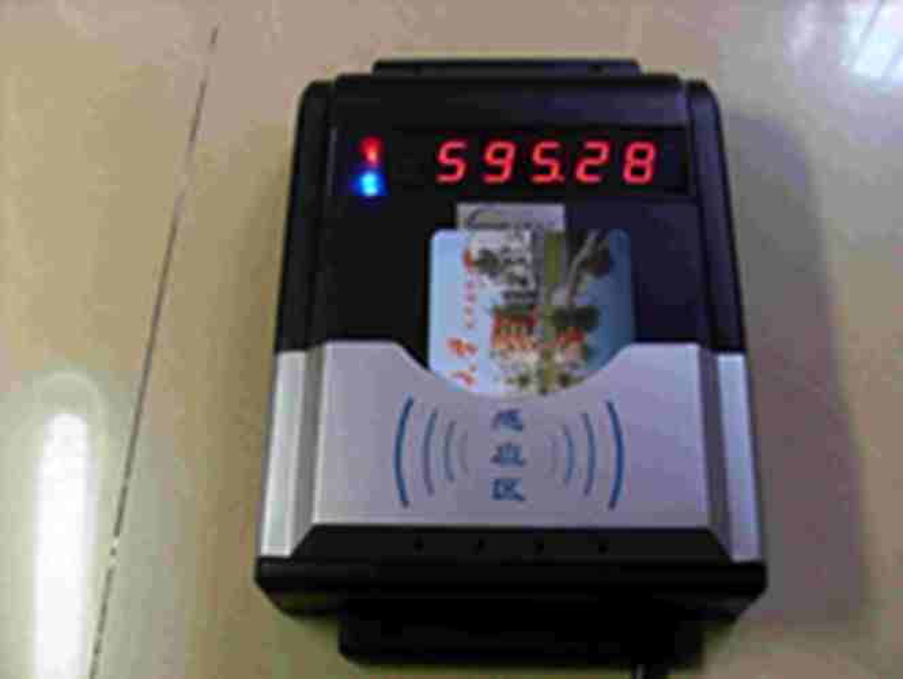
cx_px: 452
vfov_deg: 37.8
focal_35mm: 38
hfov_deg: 48.9
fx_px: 992
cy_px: 340
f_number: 3
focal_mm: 6.3
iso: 160
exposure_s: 1/60
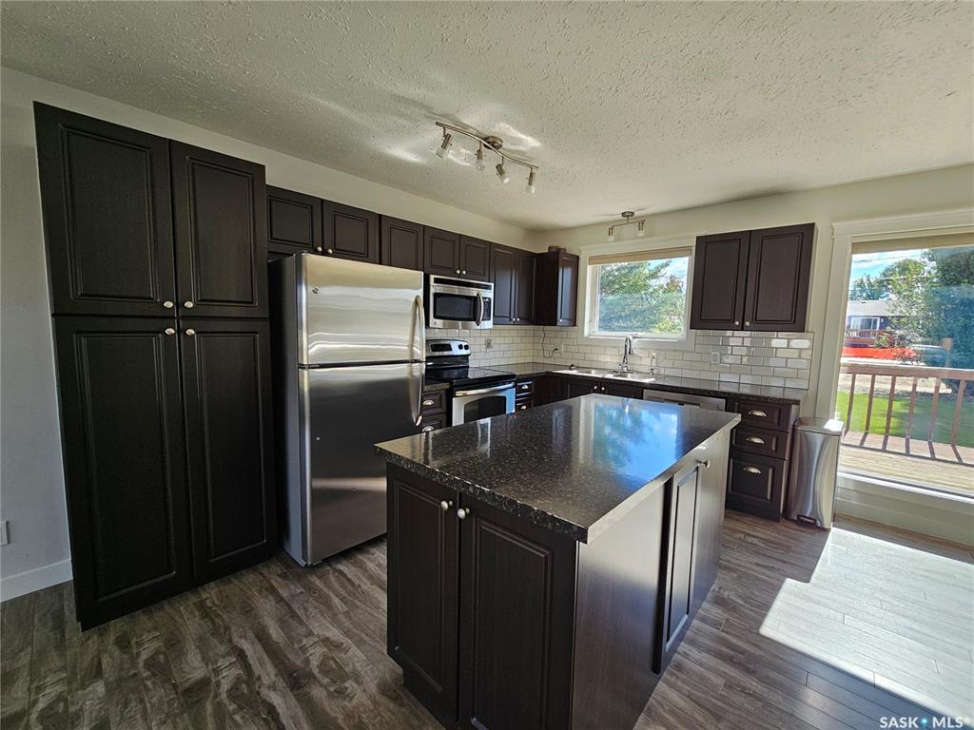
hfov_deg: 106.2
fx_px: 366
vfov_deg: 89.9
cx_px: 487
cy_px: 365
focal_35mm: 13
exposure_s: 1/176
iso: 50
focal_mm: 2.2
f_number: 2.2
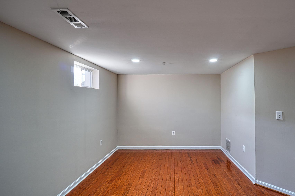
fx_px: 147
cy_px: 98
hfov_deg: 89.1
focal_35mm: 18
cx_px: 174
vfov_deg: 67.4
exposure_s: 1/3.33
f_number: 11
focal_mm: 10
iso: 100
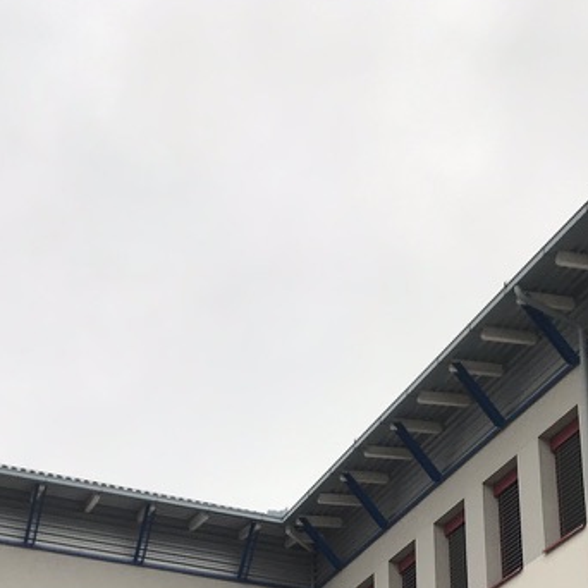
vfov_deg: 22.3
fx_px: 1422
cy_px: 607
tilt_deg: +23.0
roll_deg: +0.3
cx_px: 296
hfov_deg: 23.4
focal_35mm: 74
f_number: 1.8
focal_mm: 3.99
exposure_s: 1/458
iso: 20
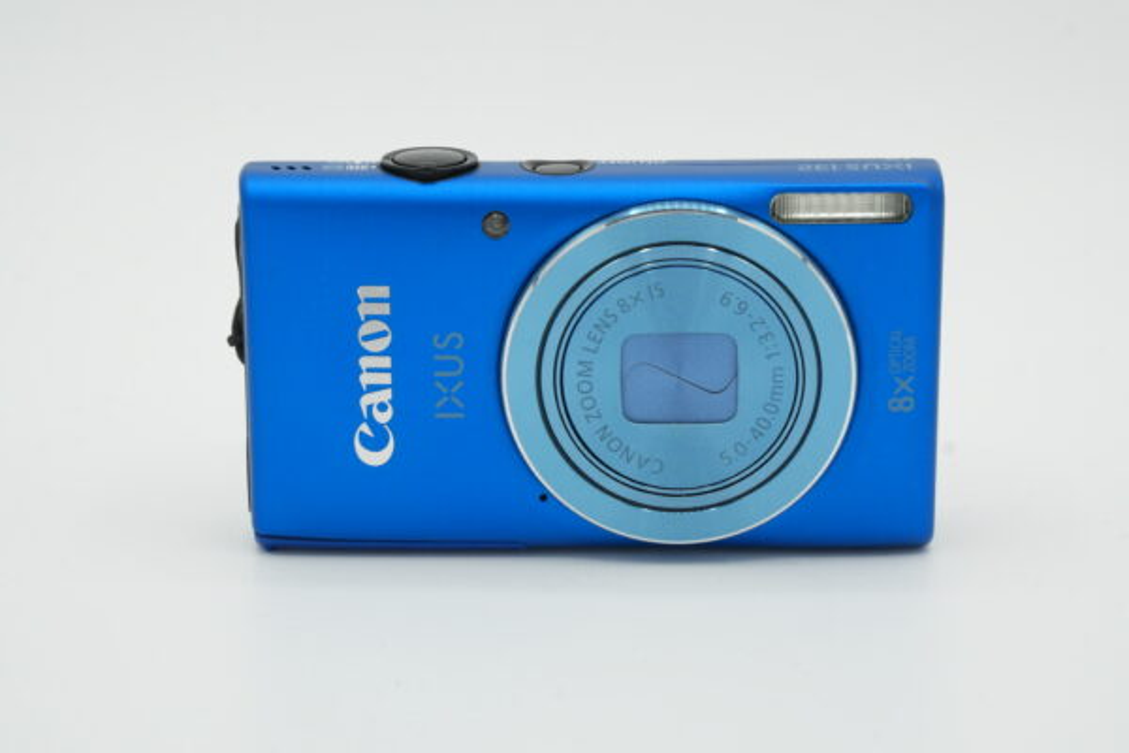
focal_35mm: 105
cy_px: 376
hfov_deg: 19.5
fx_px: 3293
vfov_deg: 13.0
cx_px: 564
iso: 1000
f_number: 13
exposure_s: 1/320
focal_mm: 70
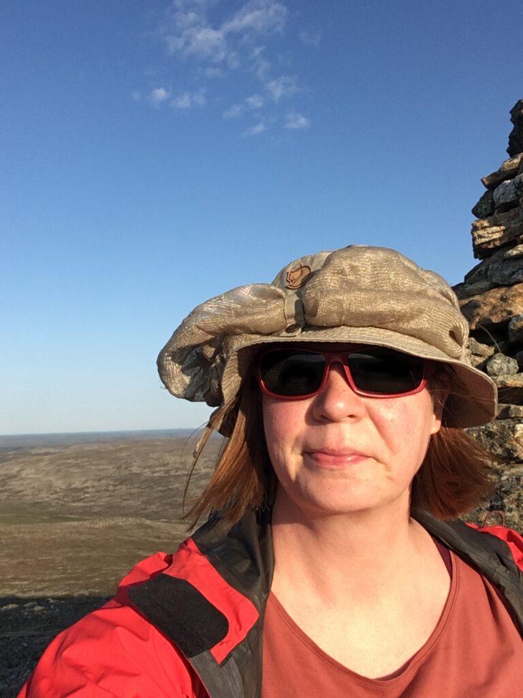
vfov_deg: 58.4
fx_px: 624
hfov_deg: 45.4
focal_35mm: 31
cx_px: 262
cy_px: 349
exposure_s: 1/1193
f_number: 2.4
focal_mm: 2.15
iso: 50
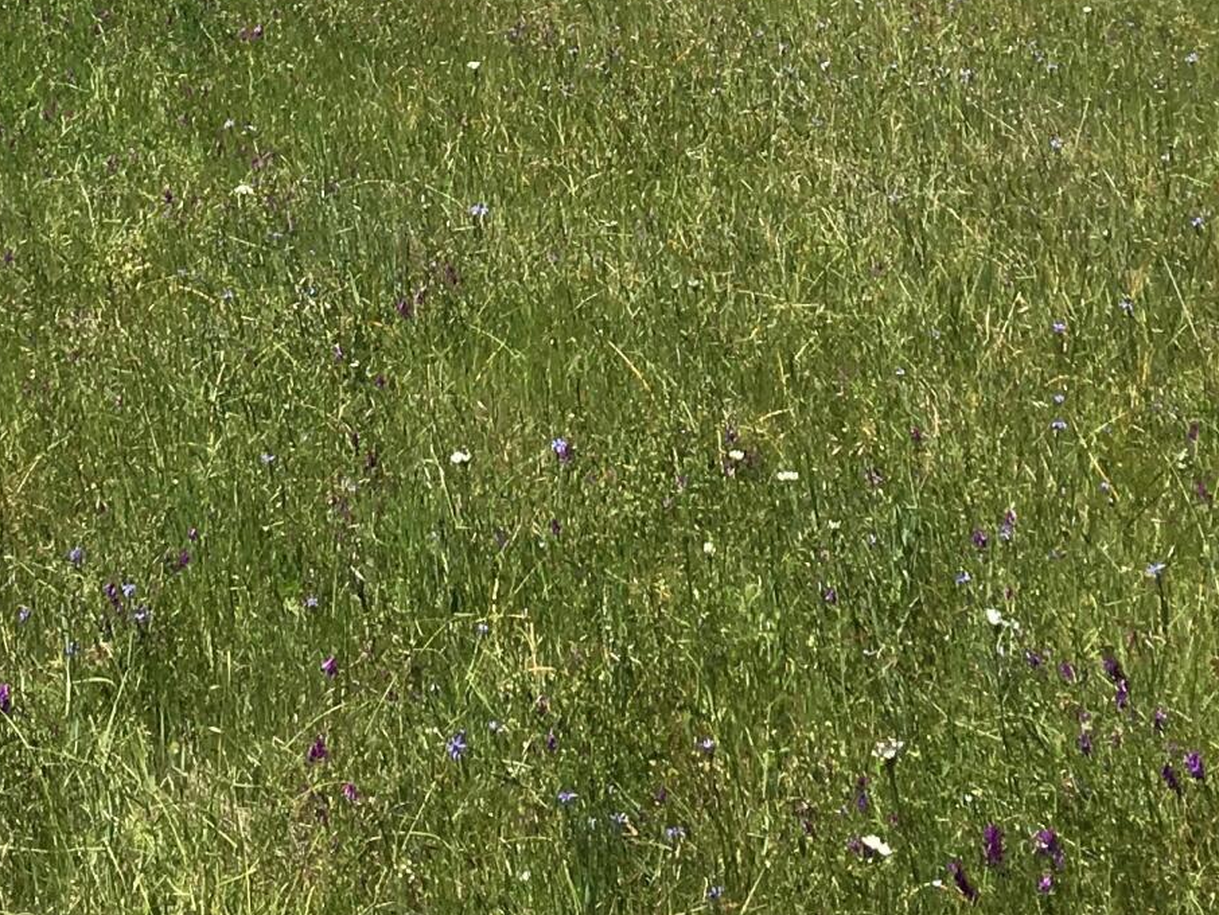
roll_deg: -0.4
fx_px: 3382
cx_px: 375
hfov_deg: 20.3
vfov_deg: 14.3
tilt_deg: -1.7
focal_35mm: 96
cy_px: -486
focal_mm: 4.15
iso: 25
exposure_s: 1/1637
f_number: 2.2
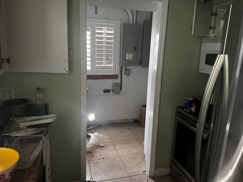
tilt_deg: -11.3
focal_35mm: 27
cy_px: 87
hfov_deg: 65.3
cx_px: 124
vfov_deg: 51.4
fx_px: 190
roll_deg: -2.2
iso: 1000
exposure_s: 1/35
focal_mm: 6.86
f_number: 1.78
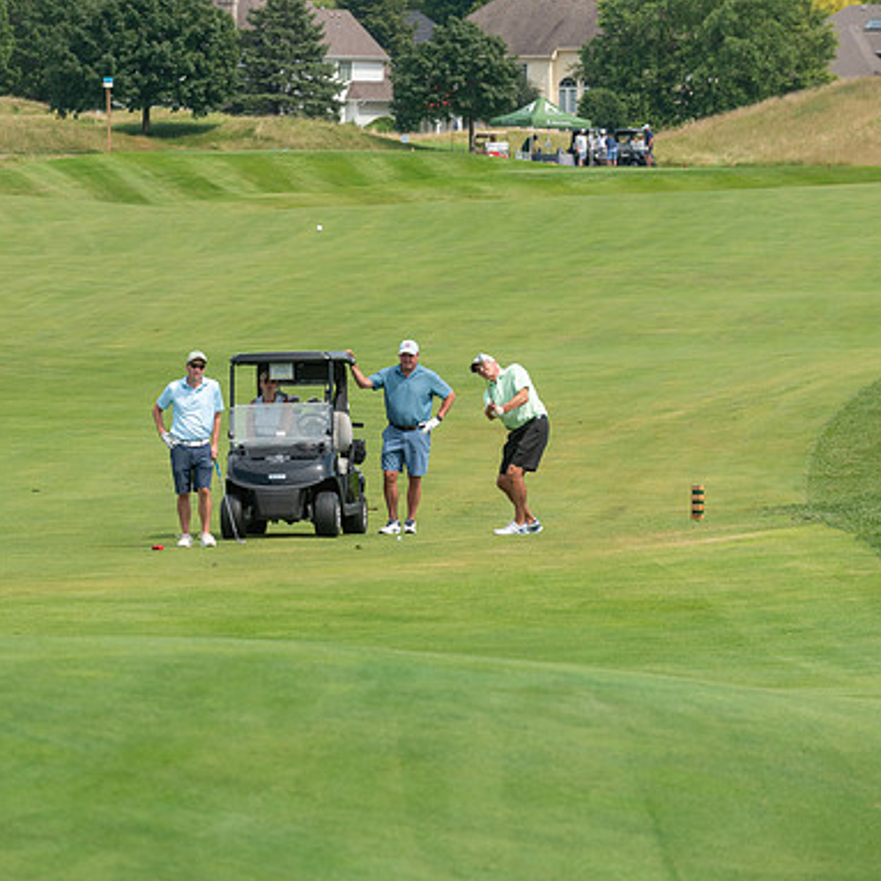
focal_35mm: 280
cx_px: 364
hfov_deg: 6.3
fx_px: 8062
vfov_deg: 6.3
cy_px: 459
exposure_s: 1/1600
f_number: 5
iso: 250
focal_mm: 200
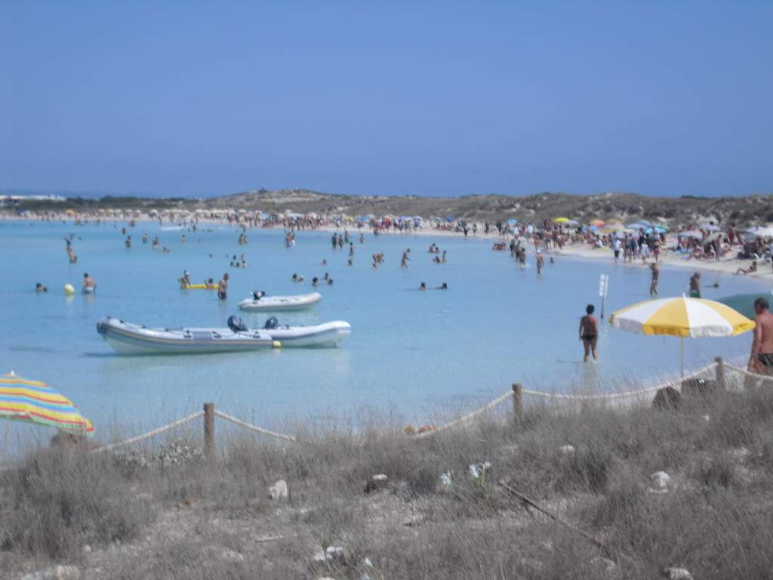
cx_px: 386
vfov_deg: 19.9
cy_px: 290
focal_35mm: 74
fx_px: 1652
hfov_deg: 26.3
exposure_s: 1/125
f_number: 11.6
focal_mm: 13.1
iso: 64
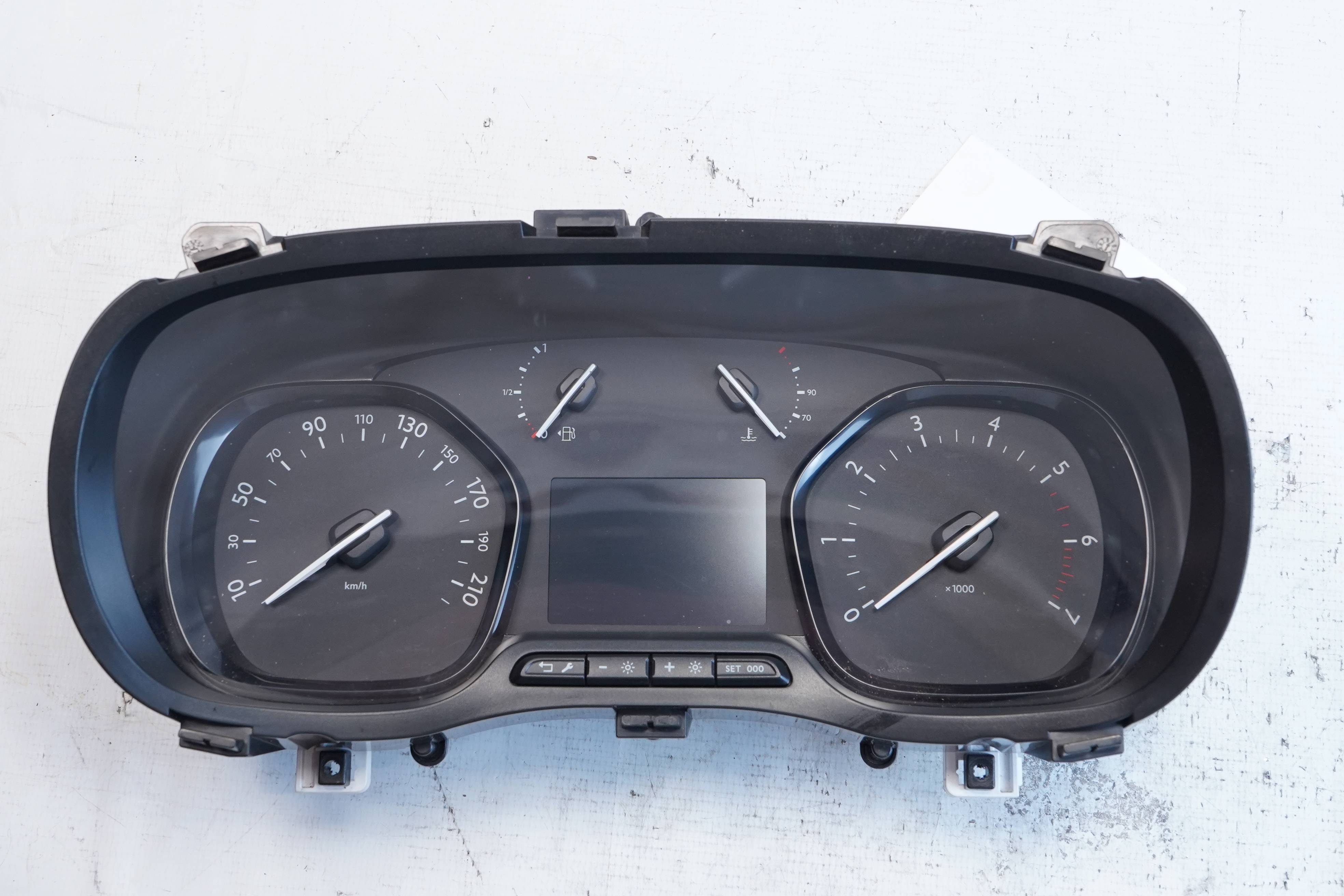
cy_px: 448
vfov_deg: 28.1
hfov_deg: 41.1
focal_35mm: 48
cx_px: 672
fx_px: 1792
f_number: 10
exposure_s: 1/40
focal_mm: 32
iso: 1000
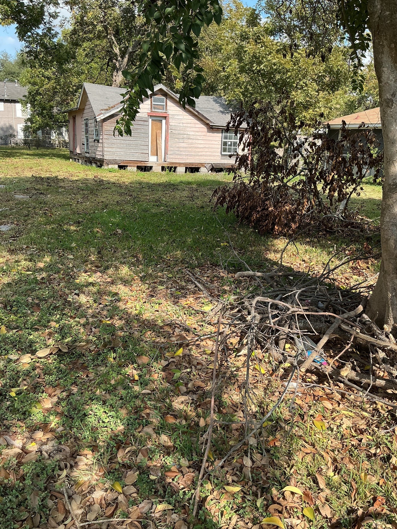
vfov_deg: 60.0
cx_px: 199
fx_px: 459
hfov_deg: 46.8
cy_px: 266
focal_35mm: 30
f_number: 1.8
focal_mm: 3
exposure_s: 1/691
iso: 25
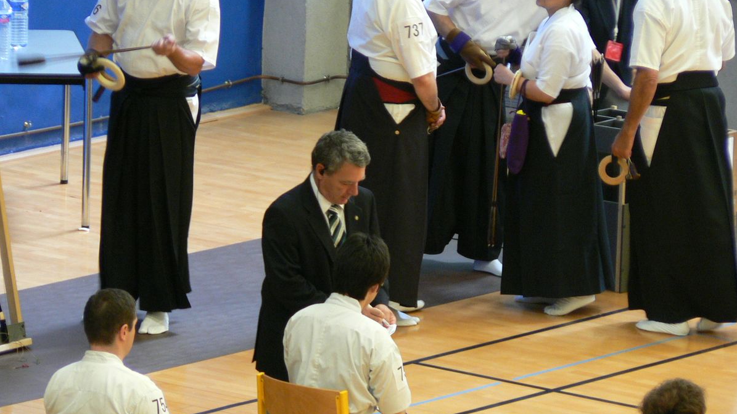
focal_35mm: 362
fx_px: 7074
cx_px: 369
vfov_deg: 3.4
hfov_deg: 6.0
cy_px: 236
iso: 200
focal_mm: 55.2
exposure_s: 1/30
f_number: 3.3
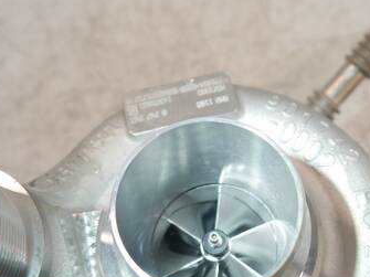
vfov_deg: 33.3
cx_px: 232
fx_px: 459
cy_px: 187
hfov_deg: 43.5
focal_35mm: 43
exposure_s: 1/60
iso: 250
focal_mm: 15
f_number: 3.6
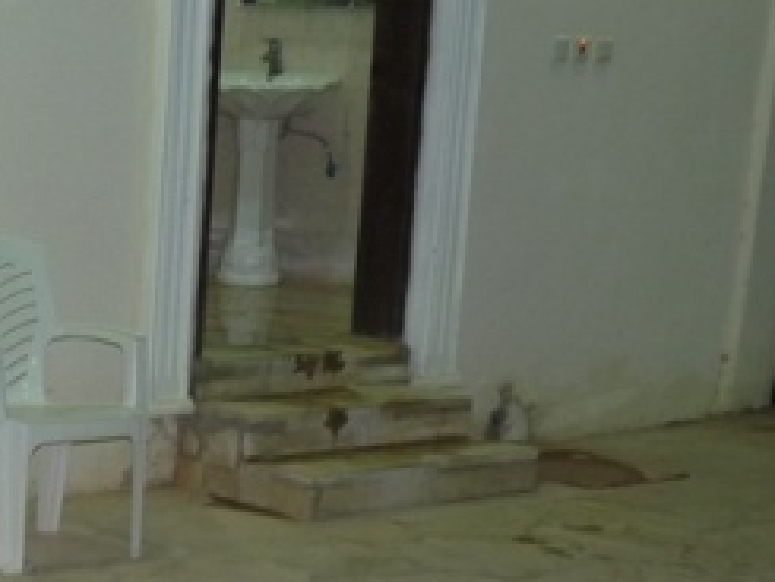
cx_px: -196
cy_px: 671
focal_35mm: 98
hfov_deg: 18.8
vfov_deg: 14.7
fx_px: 2195
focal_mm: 5.4
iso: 200
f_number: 3
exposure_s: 1/8
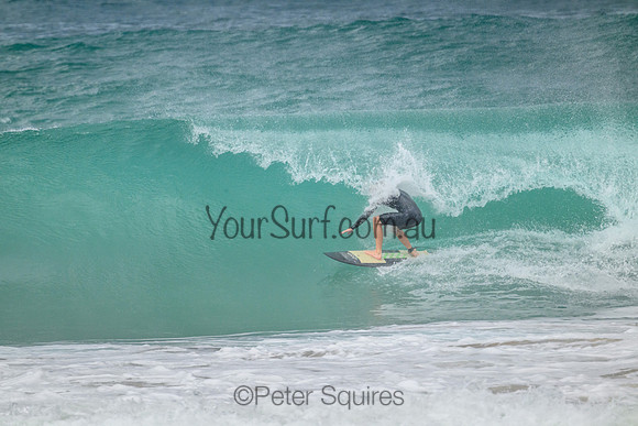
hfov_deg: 2.6
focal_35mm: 800
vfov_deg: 1.7
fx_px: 14180
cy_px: 213
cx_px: 319
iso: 1400
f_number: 11
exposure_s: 1/2000
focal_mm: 800
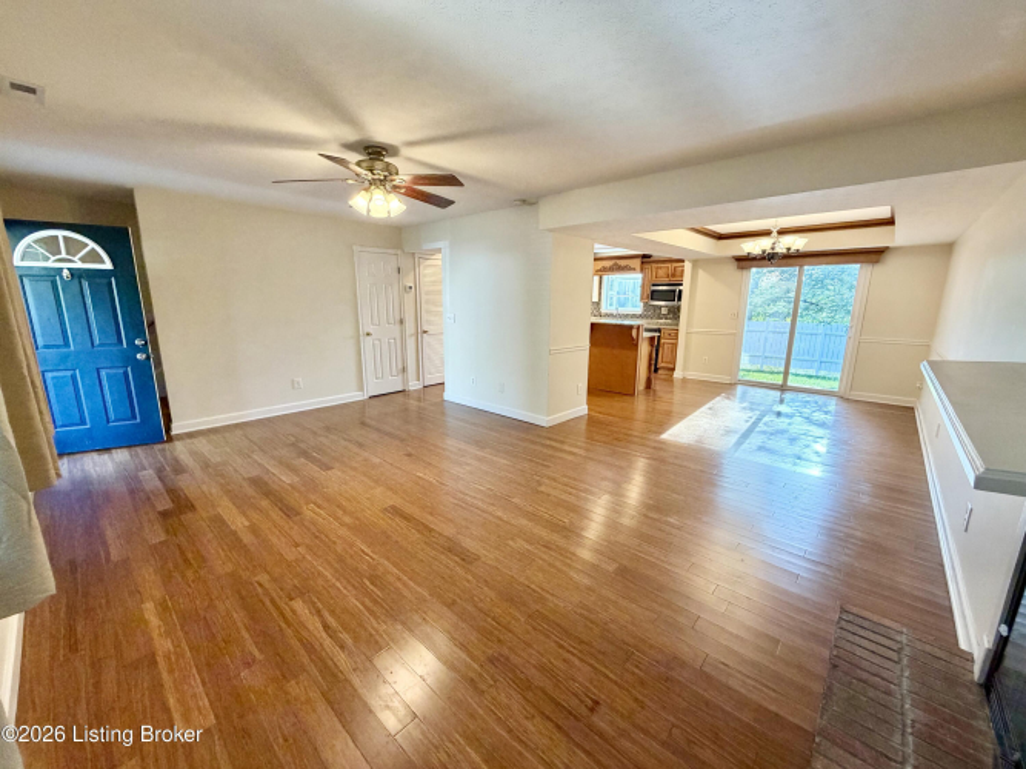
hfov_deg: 102.1
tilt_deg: -11.9
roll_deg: -0.3
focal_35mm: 14
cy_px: 384
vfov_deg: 85.7
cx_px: 513
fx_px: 415
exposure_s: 1/120
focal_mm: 2.22
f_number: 2.2
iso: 320
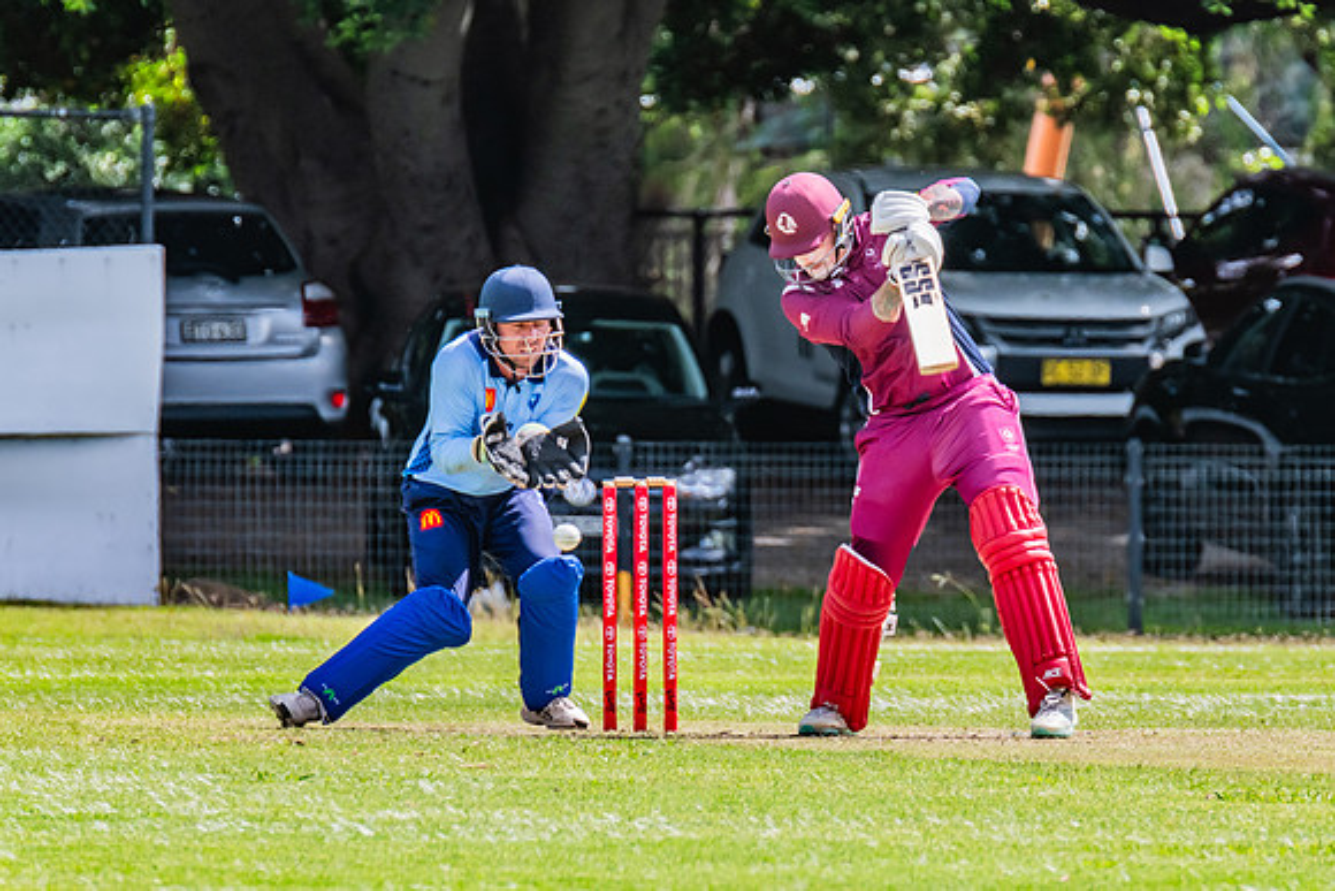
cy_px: 428
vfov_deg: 1.6
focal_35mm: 840
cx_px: 873
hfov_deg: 2.5
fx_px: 31143
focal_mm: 600
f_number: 11
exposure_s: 1/800
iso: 800
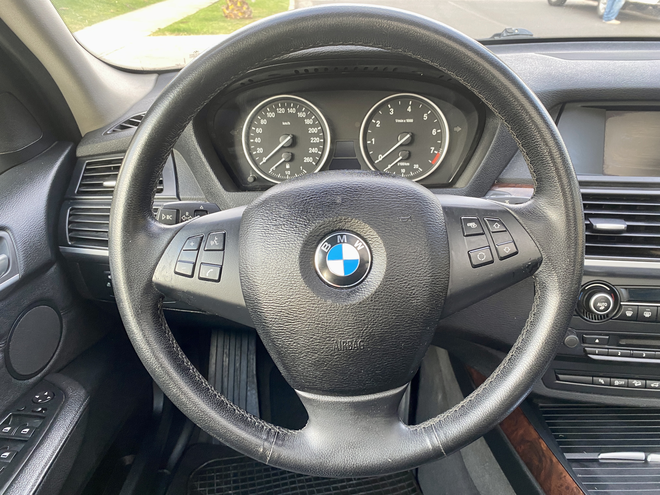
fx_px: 496
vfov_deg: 53.1
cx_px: 330
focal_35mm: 26
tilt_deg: -28.8
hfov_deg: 67.3
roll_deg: +0.1
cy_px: 248
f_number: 1.8
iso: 125
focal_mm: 4.25
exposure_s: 1/63
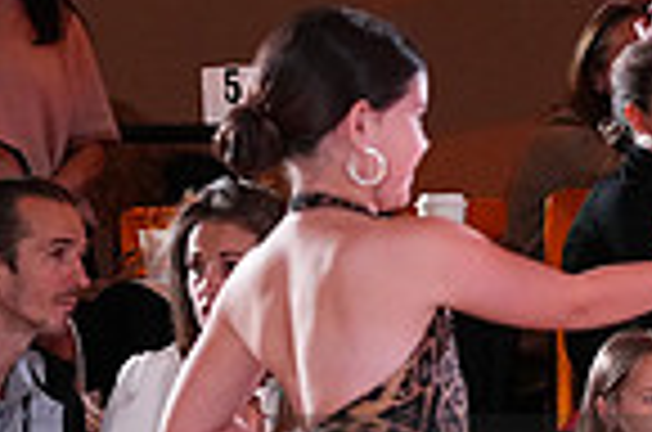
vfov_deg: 3.2
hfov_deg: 4.9
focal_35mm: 421
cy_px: 533
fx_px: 7608
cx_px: 760
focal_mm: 105
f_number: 5
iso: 5000
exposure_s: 1/400
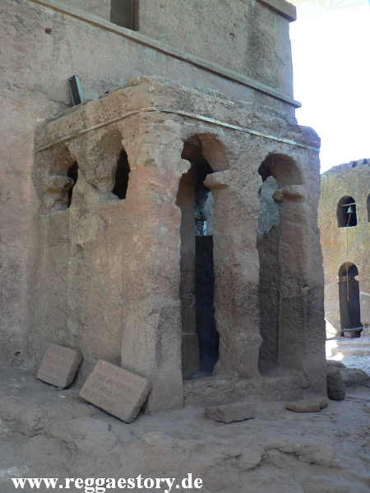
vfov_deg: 52.6
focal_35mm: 35
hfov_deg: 40.7
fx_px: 499
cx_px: 185
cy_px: 246
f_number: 2.8
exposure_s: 1/30
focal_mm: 6
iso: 100
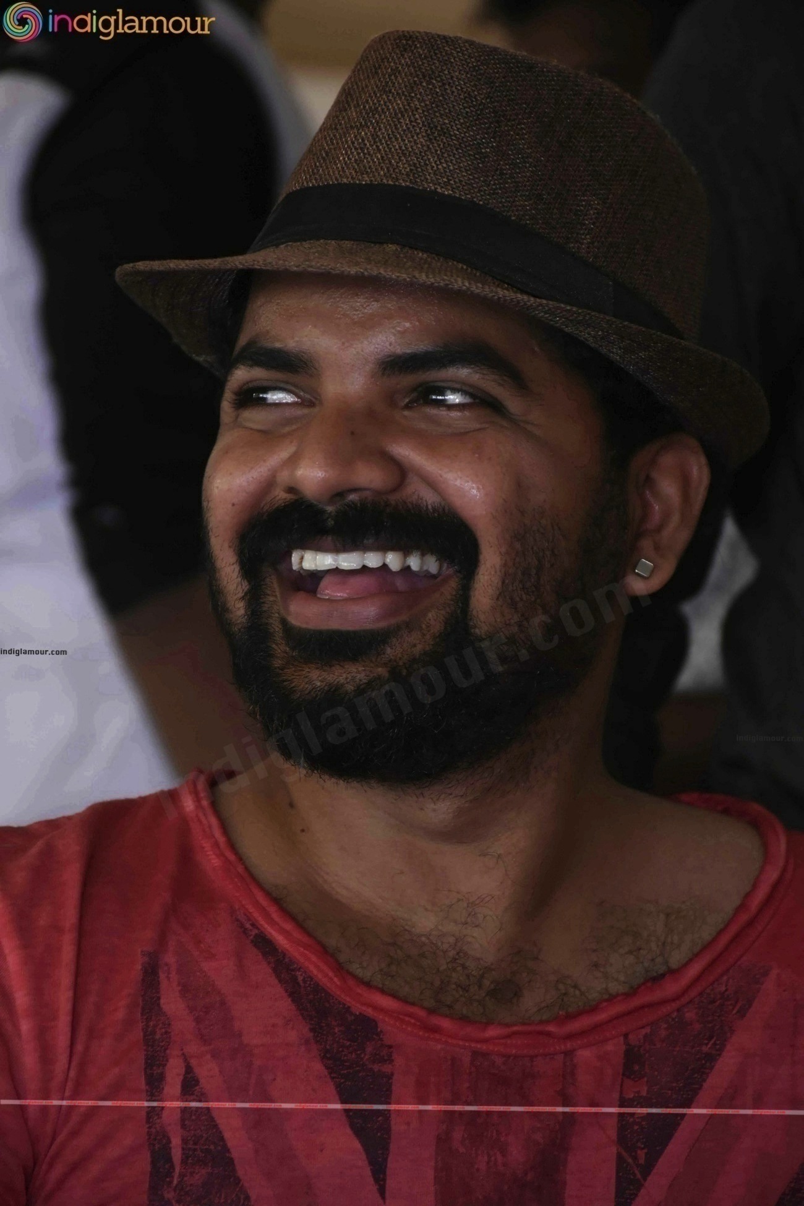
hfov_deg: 6.5
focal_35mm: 210
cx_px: 402
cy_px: 603
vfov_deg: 9.8
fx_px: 7034
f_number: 5.6
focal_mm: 140
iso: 1600
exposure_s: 1/125
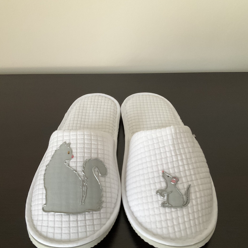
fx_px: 284
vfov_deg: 46.8
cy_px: 157
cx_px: 122
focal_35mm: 35
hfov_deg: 47.2
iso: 320
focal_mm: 3
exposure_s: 1/60
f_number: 1.8
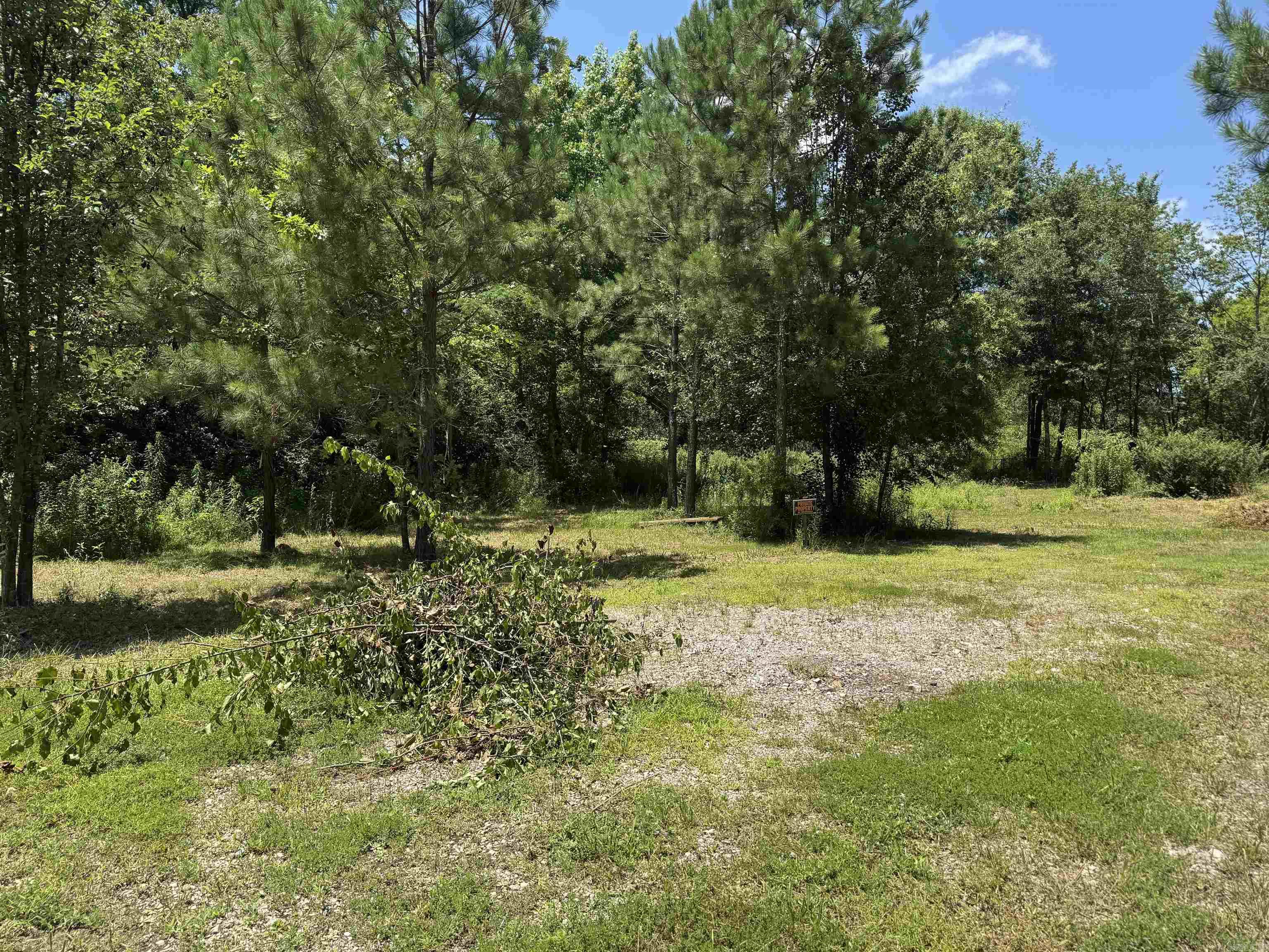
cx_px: 634
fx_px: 880
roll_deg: -2.0
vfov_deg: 56.8
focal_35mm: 24
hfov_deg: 71.6
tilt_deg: -4.9
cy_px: 476
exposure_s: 1/2252
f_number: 1.78
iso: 80
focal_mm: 6.76
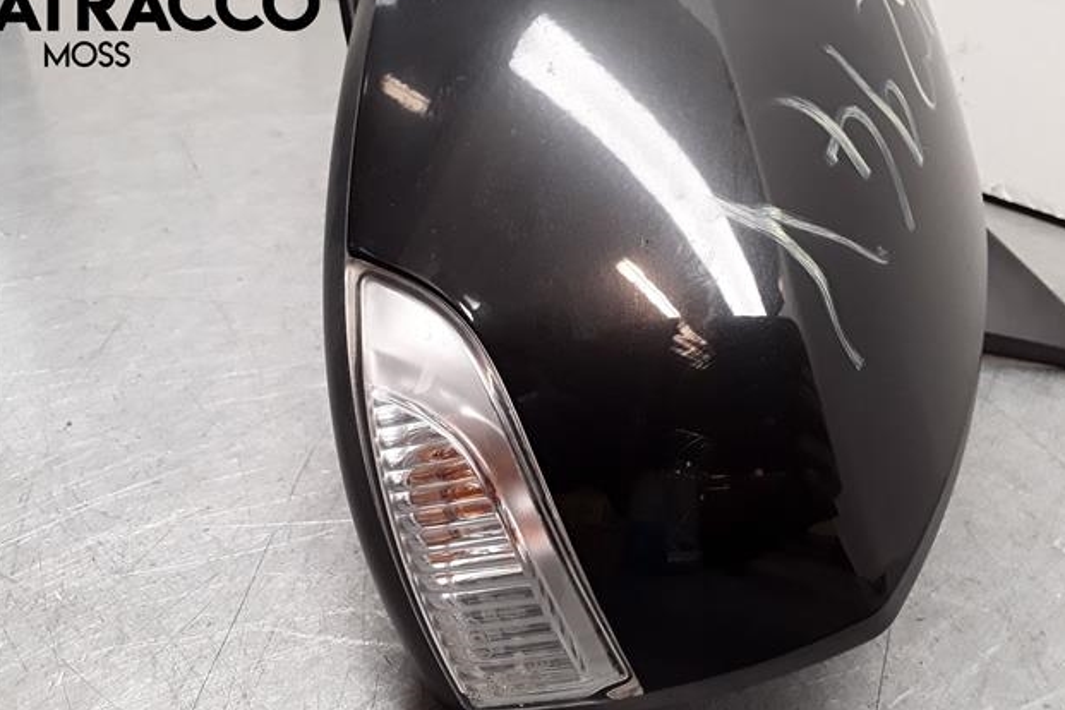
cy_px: 384
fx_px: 887
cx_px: 539
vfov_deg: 43.6
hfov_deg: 61.9
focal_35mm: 30
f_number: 1.9
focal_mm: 2.91
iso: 100
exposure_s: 1/100
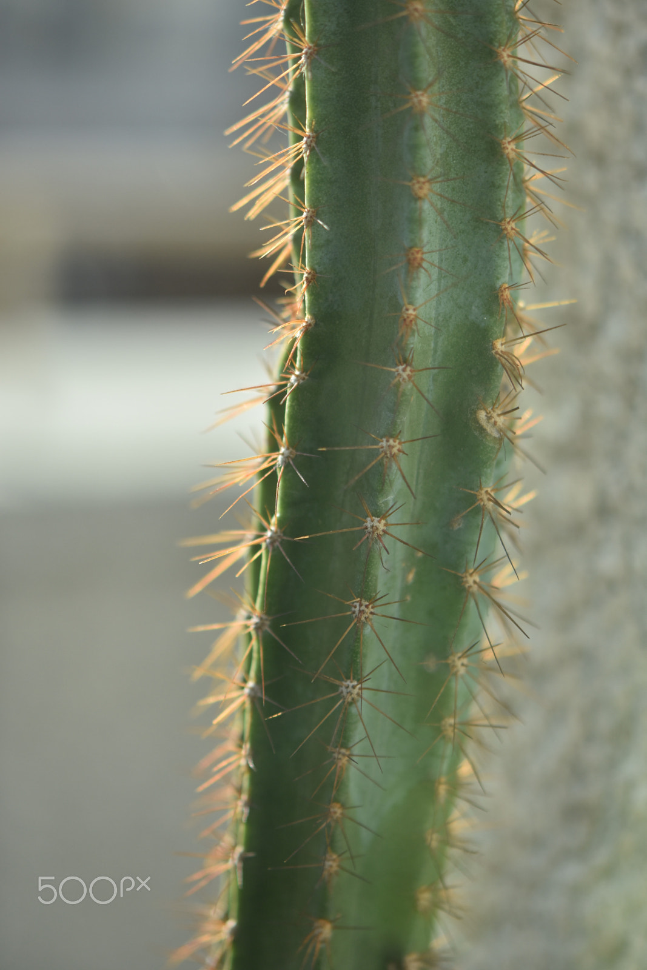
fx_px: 2426
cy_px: 485
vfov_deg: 22.6
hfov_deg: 15.2
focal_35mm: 90
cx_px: 324
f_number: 3
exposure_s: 1/1000
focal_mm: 60
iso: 160
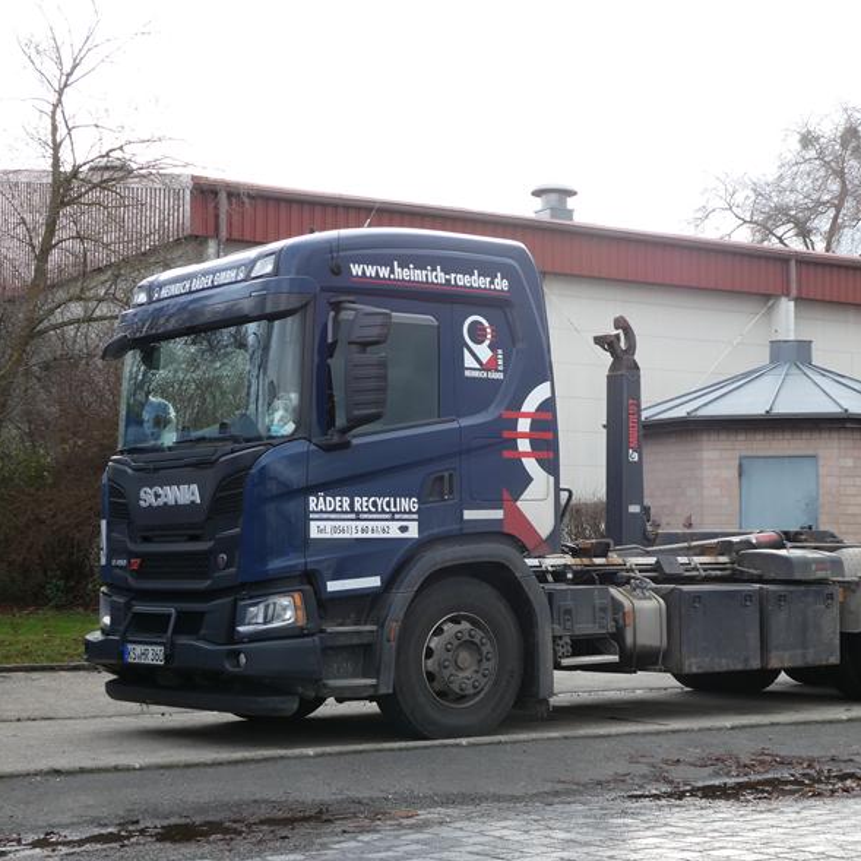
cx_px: 535
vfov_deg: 28.6
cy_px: 436
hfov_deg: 28.5
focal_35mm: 60
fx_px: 1688
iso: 80
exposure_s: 1/100
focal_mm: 9
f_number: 4.1
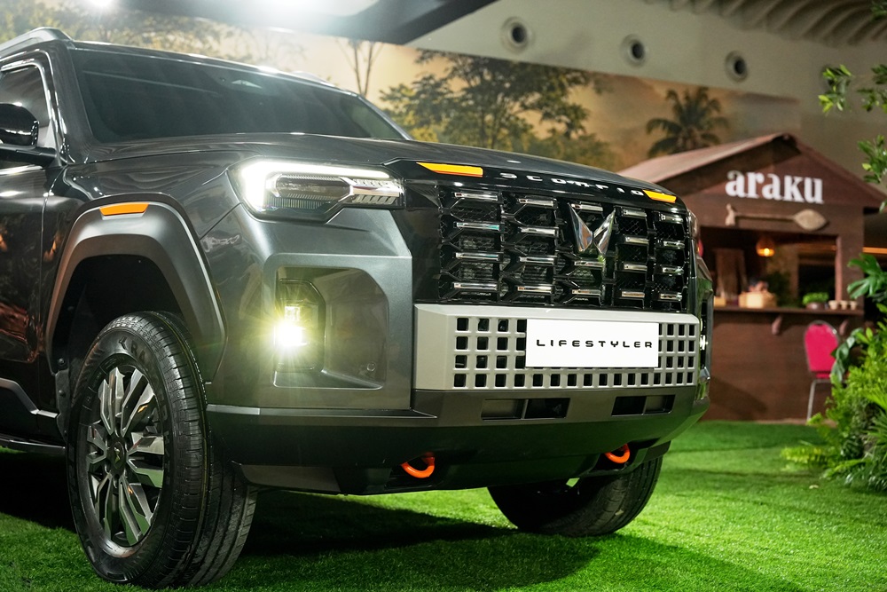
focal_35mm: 50
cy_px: 296
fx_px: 1232
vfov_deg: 27.0
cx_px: 444
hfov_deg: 39.6
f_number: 3.2
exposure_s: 1/250
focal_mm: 50
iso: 4000
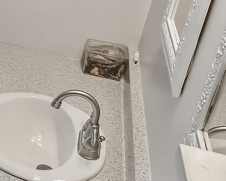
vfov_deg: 19.6
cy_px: 27
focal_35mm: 77
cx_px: -131
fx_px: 515
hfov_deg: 20.5
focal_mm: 16
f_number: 9
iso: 800
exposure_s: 1/50
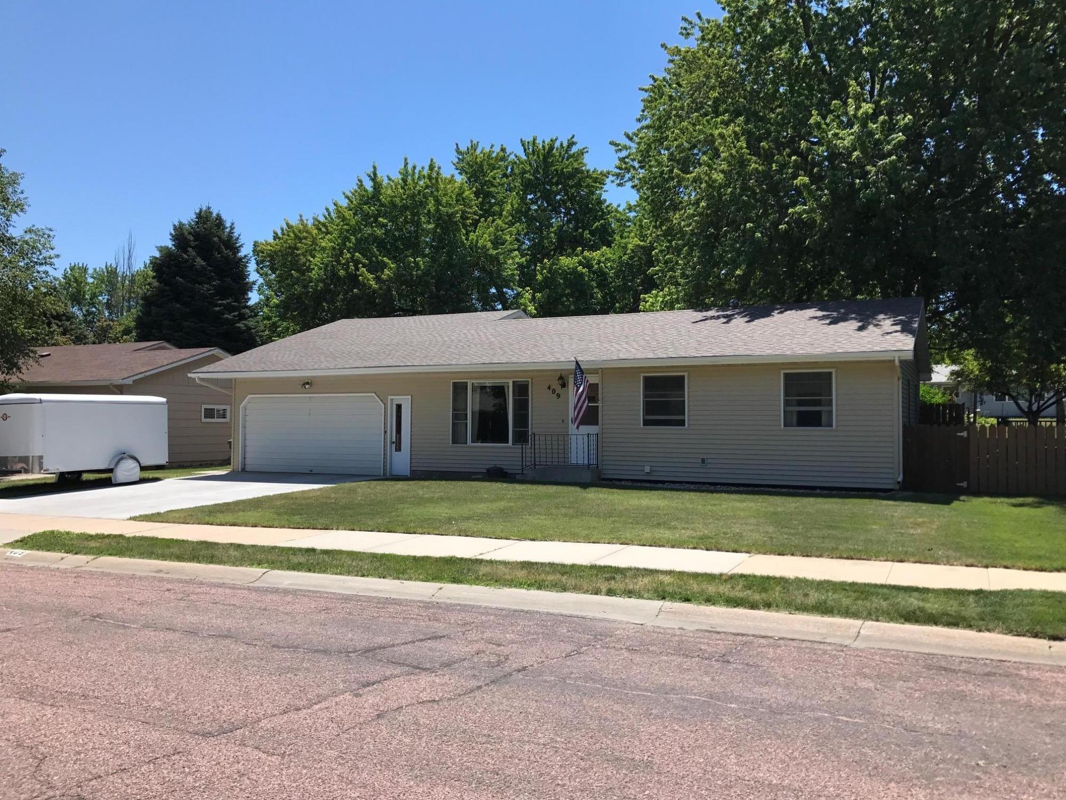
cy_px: 400
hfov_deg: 63.4
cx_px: 533
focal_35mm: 28
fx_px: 862
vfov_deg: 49.7
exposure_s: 1/1996
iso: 20
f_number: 1.8
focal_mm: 3.99
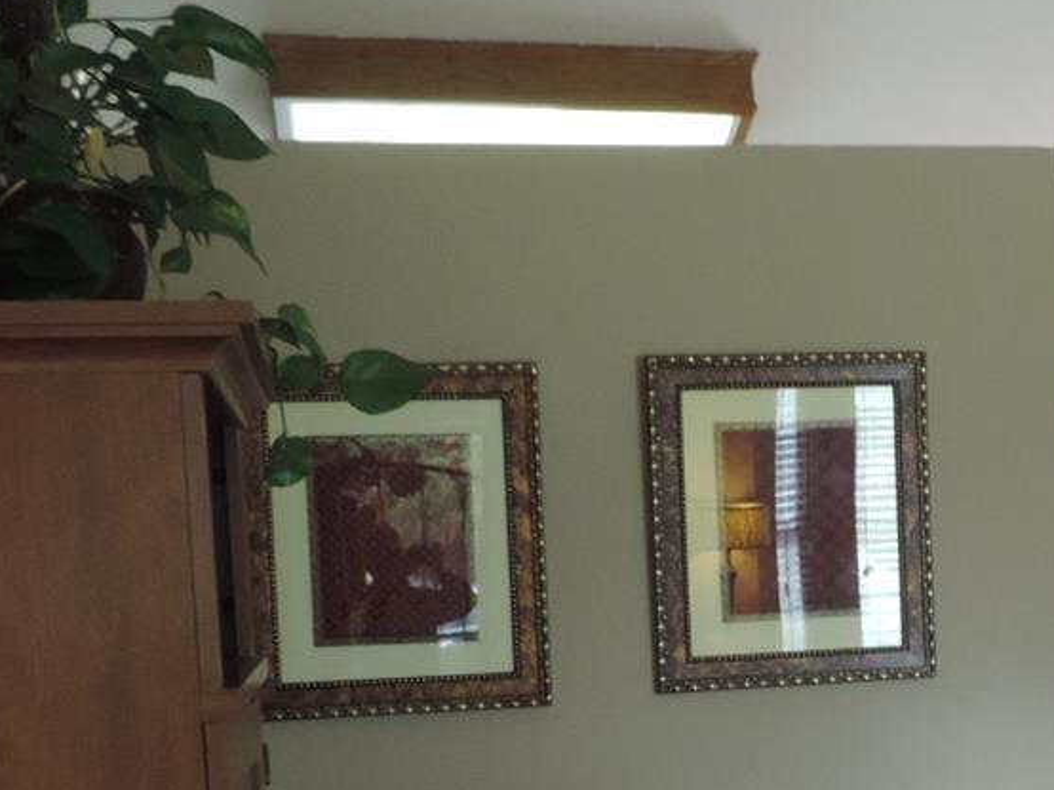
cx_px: 1014
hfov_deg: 28.3
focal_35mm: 65
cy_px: 649
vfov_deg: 22.2
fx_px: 1978
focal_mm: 4.3
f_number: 3
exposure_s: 1/30
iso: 250
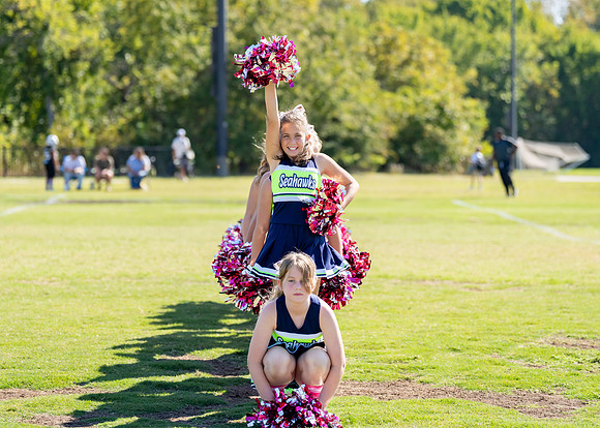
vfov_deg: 11.5
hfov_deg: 16.1
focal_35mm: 125
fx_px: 2128
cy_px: 183
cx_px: 286
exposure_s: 1/2000
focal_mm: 101
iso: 200
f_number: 2.8
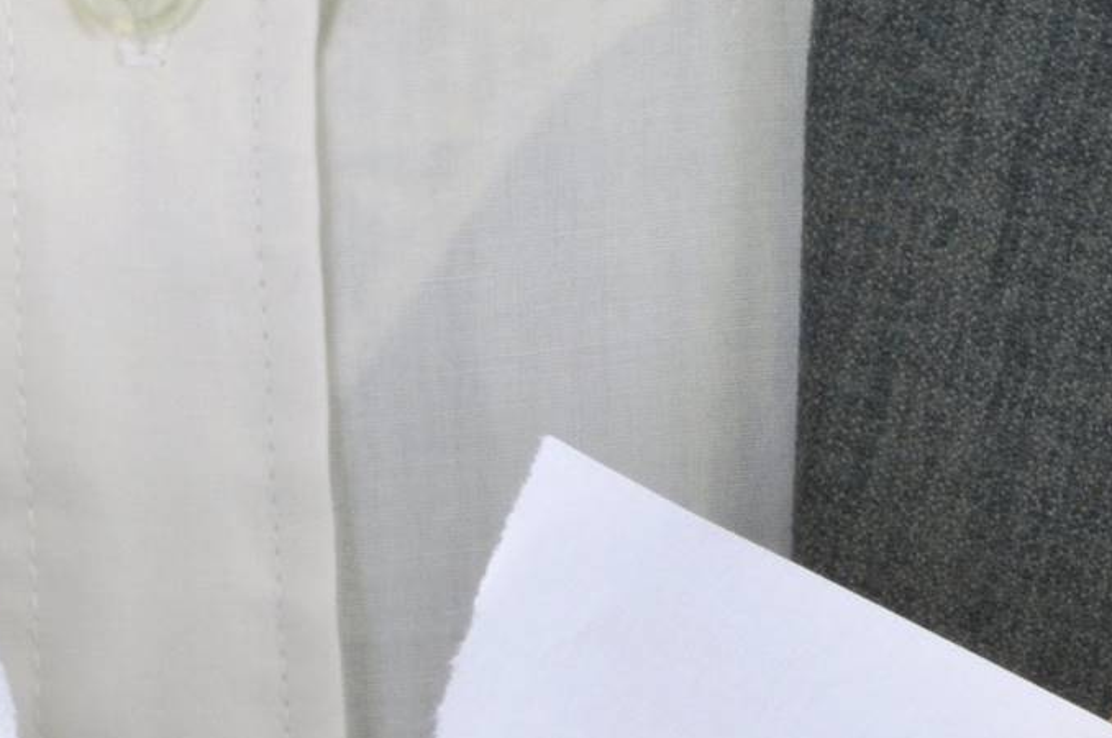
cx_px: 3
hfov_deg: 6.2
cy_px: 877
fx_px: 10240
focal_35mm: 332
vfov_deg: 4.1
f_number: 29
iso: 200
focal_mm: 60
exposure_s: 1/160
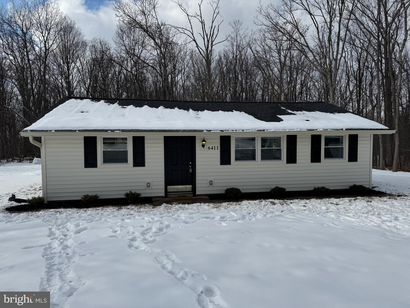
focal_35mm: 24
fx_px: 284
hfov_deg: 71.6
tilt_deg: -3.6
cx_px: 205
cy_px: 154
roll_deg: +0.5
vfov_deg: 56.8
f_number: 1.78
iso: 80
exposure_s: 1/7937
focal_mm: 6.76
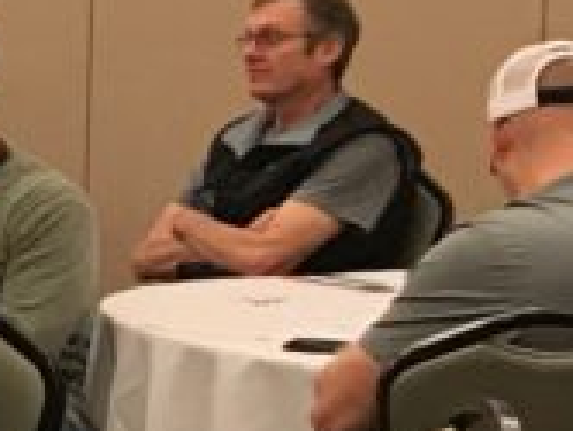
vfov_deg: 7.6
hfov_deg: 8.2
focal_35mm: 197
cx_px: -1288
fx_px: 3266
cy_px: 121
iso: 40
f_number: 1.8
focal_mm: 3.99
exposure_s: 1/20
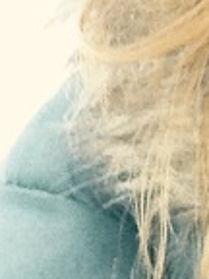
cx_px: 395
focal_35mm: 146
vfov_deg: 12.4
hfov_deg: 9.6
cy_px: -215
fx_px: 1175
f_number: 2.4
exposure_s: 1/30
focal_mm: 2.18
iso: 160
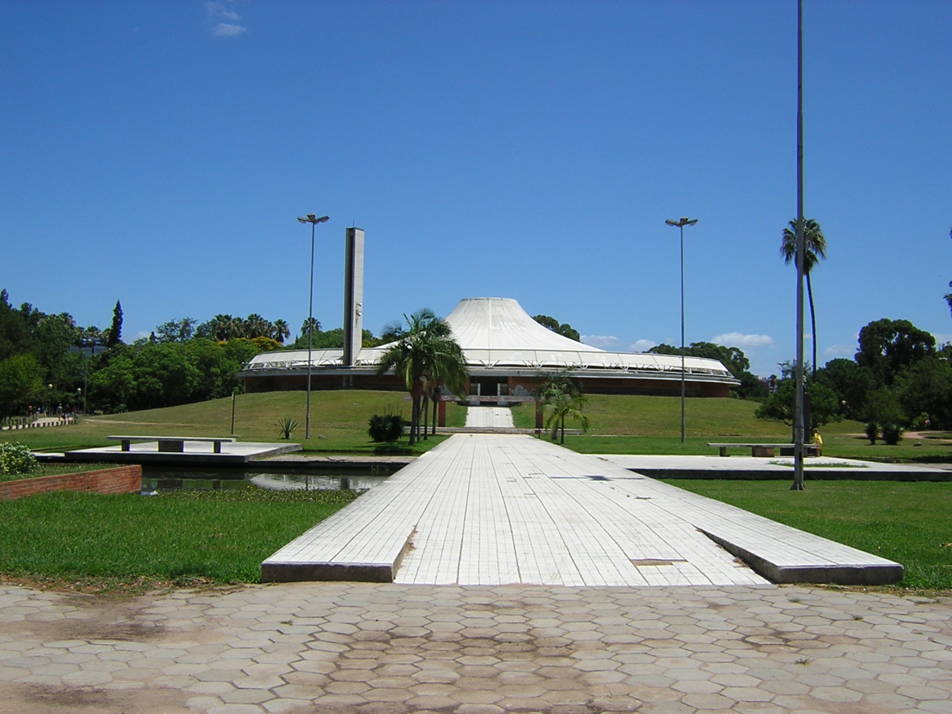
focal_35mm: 36
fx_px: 990
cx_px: 476
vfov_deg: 39.7
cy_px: 357
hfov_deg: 51.4
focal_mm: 4.7
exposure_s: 1/615
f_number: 5.2
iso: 100
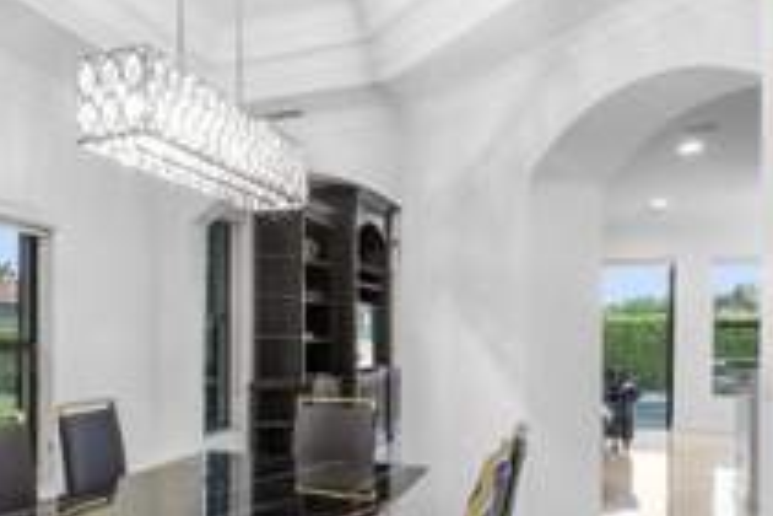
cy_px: 282
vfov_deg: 41.1
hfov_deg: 56.7
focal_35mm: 32
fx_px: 687
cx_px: 225
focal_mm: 14
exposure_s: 1/6
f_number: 7.1
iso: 500
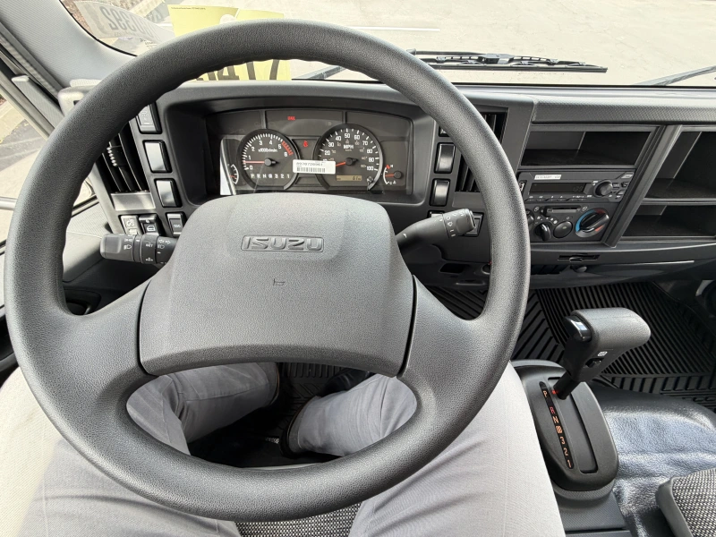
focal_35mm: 14
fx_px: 290
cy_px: 268
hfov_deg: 102.1
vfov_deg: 85.7
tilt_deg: -53.6
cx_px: 358
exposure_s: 1/121
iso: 80
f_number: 2.2
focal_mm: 2.22
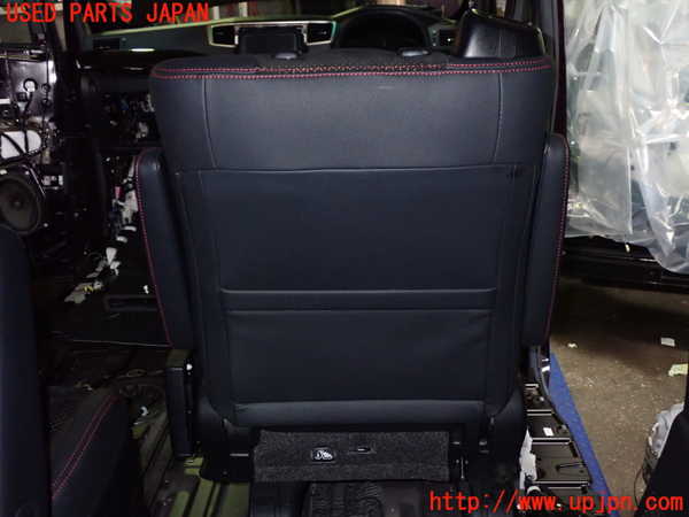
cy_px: 258
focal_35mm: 36
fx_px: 717
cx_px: 344
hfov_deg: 51.4
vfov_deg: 39.7
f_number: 7.1
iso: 800
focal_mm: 6.37
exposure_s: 1/40
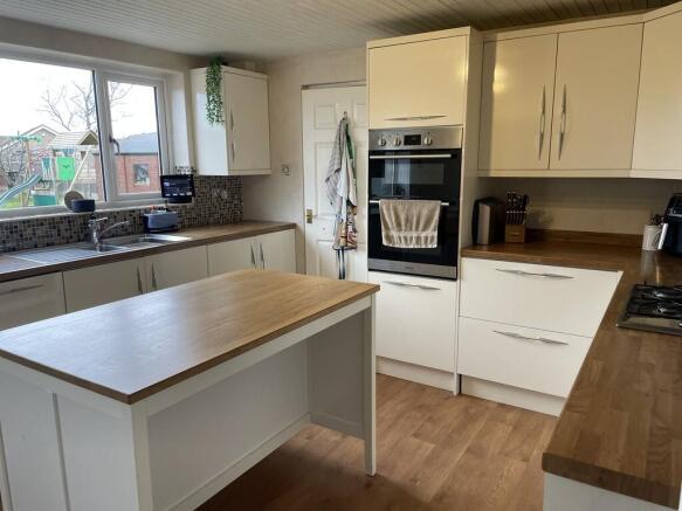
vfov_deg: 53.0
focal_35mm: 26
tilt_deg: -10.7
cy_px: 256
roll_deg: +0.8
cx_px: 341
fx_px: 512
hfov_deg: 67.3
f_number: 1.6
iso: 100
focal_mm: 4.2
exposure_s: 1/100
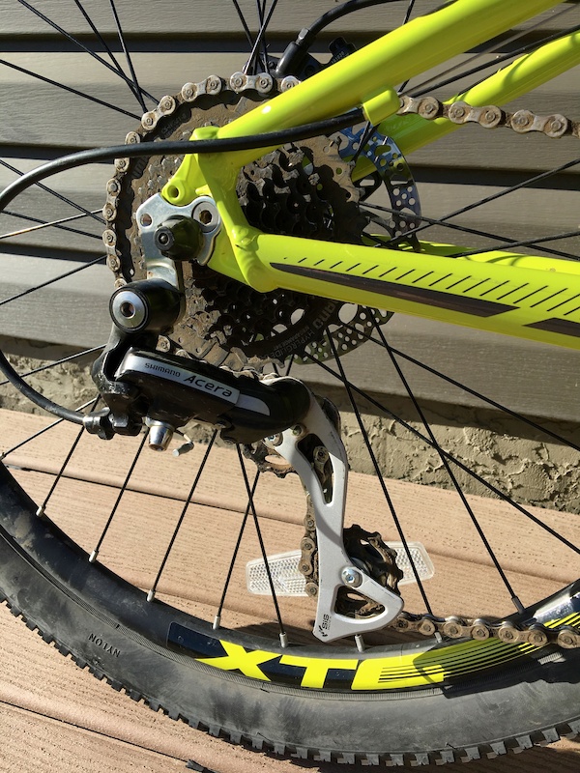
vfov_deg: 61.7
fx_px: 648
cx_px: 290
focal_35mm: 29
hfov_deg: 48.2
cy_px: 386
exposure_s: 1/916
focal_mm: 4.15
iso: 25
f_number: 2.2
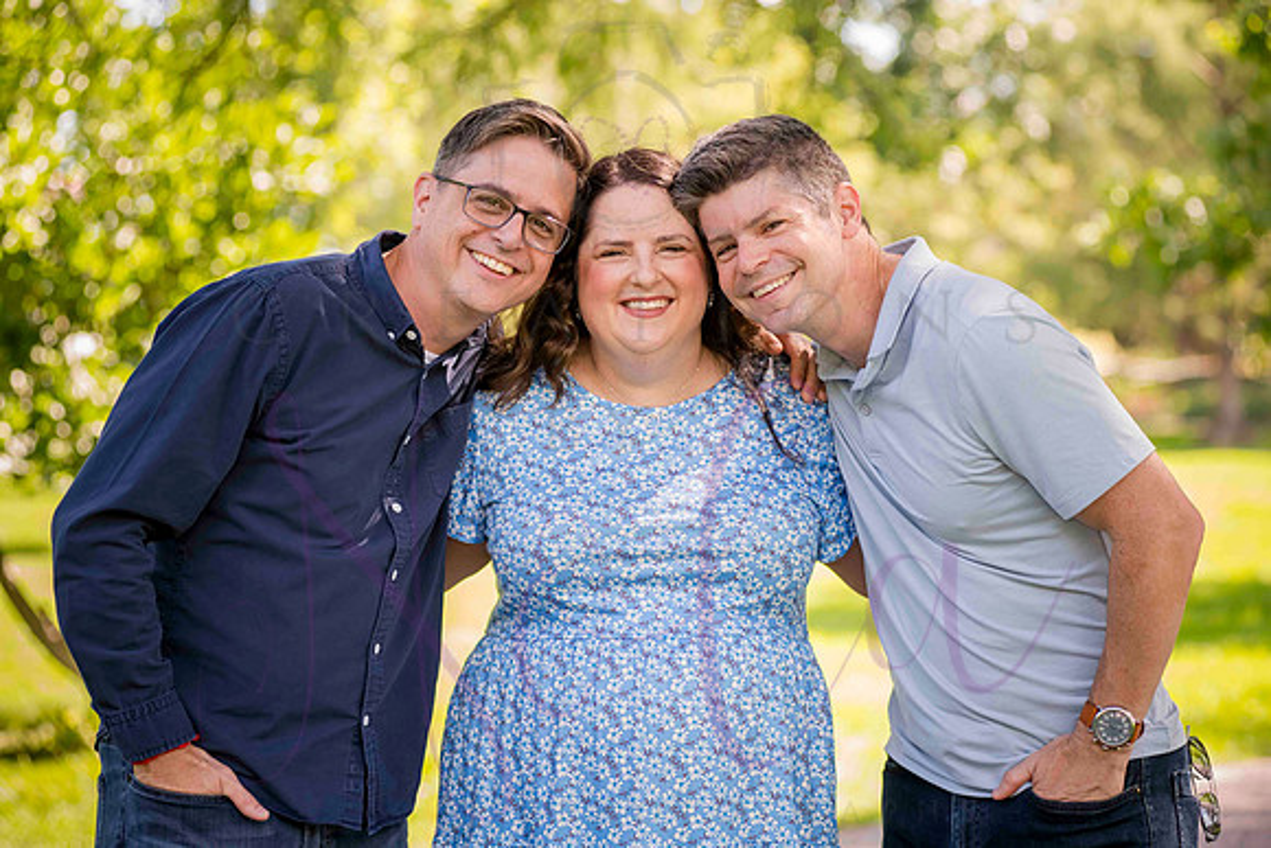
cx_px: 636
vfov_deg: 13.7
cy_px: 424
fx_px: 3531
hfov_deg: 20.4
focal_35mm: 100
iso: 400
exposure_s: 1/320
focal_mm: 100
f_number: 4
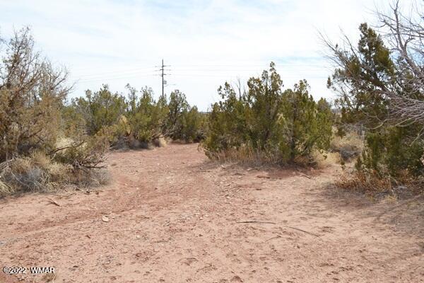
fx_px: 353
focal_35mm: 30
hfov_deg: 61.9
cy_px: 142
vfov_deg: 43.6
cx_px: 212
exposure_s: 1/200
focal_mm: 20
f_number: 10
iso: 100
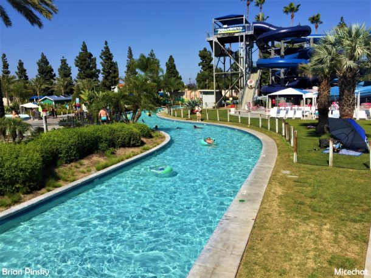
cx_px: 186
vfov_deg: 48.3
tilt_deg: -8.7
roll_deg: +0.0
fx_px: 311
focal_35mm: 29
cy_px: 139
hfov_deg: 61.6
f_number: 2.2
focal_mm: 4.15
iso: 32
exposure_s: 1/3300
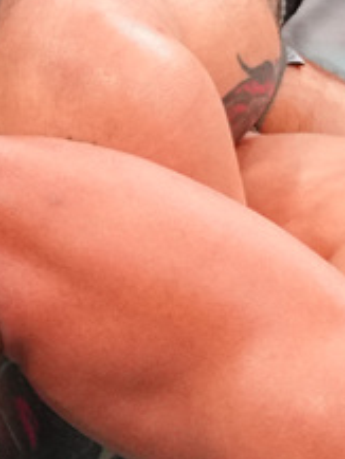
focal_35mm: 653
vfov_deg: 3.0
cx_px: 229
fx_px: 8669
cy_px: 685
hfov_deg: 2.3
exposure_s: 1/1250
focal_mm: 91
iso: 2000
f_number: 2.8
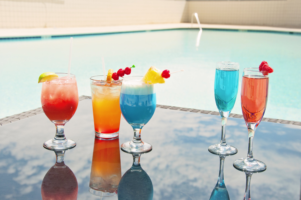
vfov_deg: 23.7
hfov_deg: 35.1
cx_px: 150
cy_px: 100
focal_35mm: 57
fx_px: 476
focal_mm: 38
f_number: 8
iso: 400
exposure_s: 1/2000
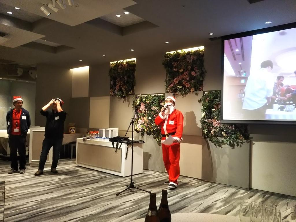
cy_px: 111
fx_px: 257
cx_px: 148
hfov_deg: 60.0
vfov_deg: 46.8
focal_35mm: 30
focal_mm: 4
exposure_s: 1/30
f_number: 2.2
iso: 100
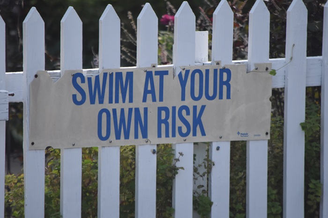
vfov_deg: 3.1
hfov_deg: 4.6
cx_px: 164
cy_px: 109
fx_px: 4098
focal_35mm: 450
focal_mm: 300
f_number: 5.6
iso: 800
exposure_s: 1/800
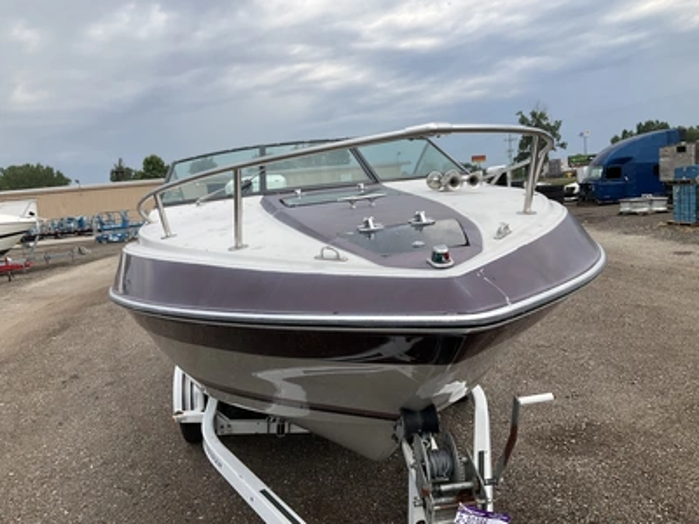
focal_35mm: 29
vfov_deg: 48.2
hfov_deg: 61.7
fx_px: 586
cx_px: 350
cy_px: 262
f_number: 1.8
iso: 25
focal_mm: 3
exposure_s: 1/770
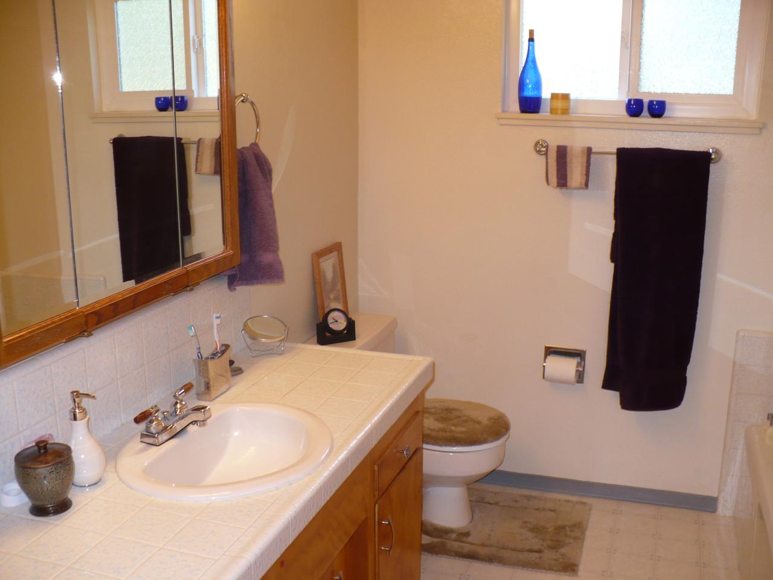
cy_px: 290
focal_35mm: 37
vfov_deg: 38.7
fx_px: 826
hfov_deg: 50.1
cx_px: 386
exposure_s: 1/30
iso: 125
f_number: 2.8
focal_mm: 6.1
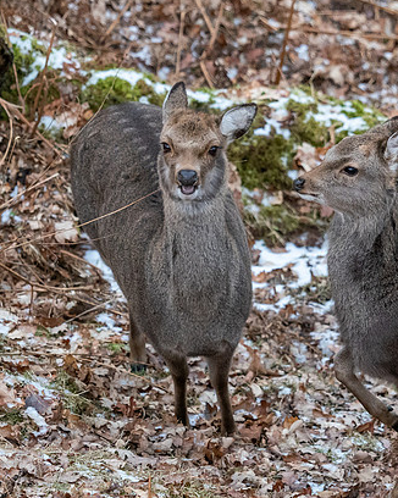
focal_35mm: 489
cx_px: 374
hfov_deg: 3.2
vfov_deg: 4.0
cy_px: 151
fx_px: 7205
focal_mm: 125
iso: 1600
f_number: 3.2
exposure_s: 1/800
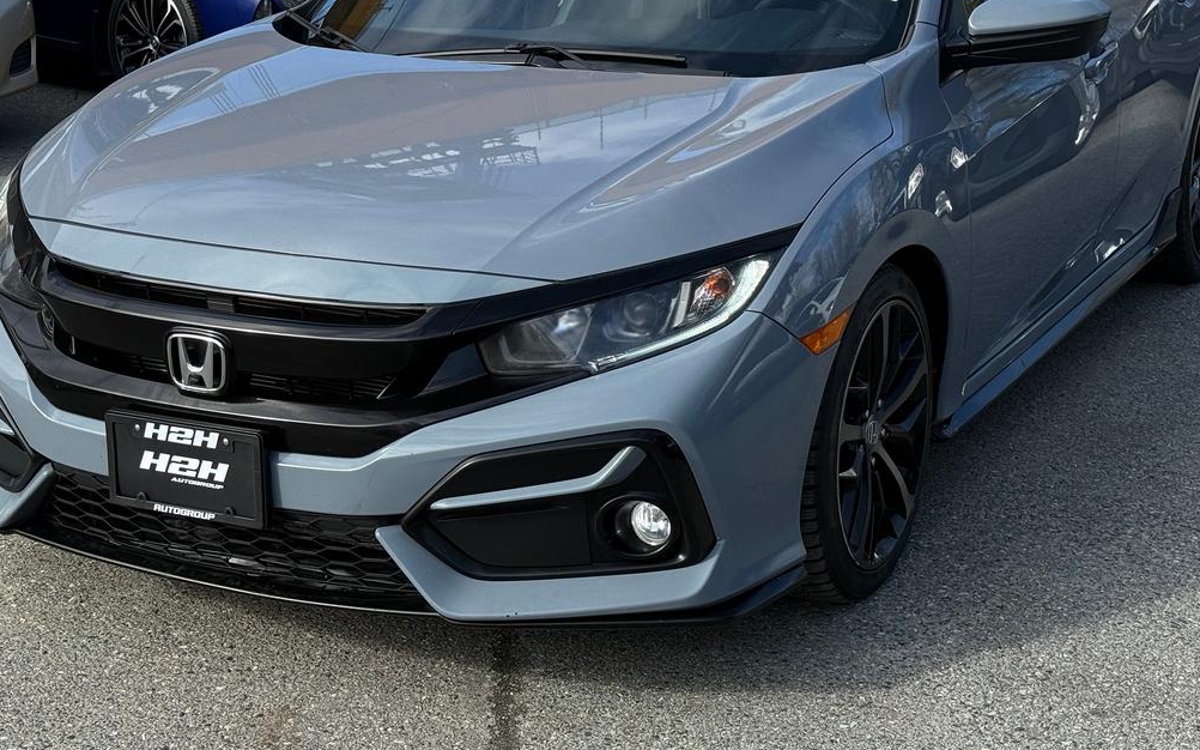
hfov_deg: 31.5
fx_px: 2126
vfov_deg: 19.9
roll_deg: -1.6
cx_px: 589
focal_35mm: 65
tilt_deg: -13.0
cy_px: 213
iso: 100
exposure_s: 1/2415
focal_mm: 6.76
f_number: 1.78
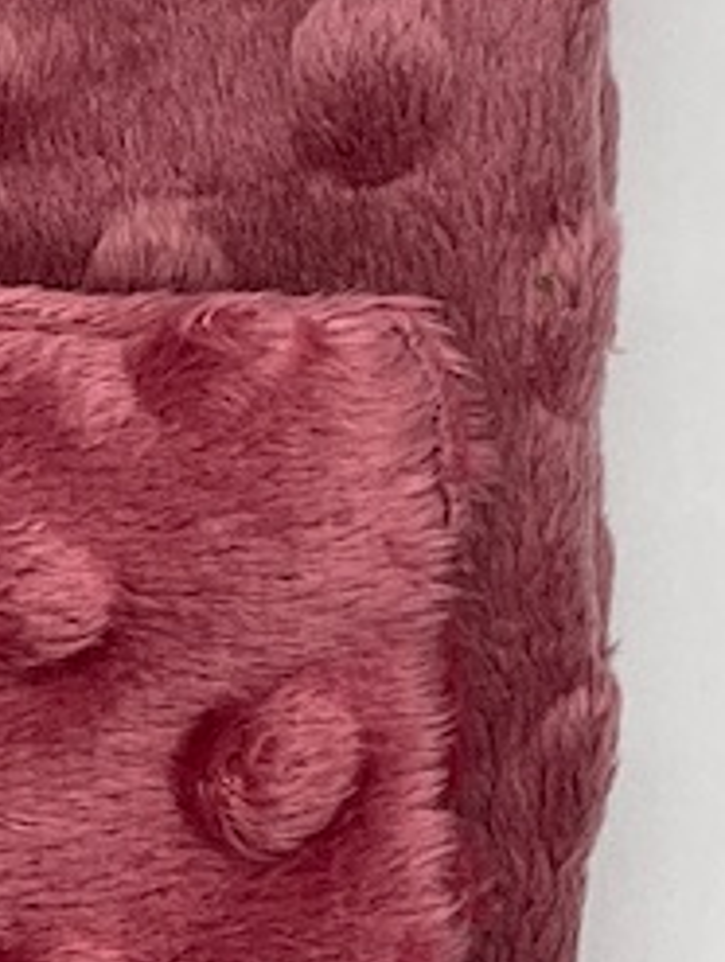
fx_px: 4178
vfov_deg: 13.0
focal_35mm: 150
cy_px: 82
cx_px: -101
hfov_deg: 9.8
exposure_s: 1/160
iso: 20
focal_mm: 3
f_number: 1.8
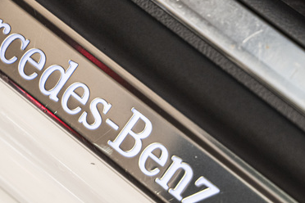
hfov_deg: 10.0
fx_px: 1745
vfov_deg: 6.7
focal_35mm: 206
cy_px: 146
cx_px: 105
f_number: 2.8
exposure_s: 1/160
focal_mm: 75
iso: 640
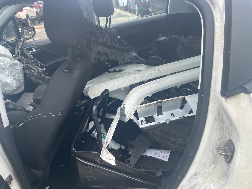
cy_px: 94
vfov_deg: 53.1
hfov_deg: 67.3
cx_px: 126
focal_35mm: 26
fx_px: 189
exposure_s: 1/647
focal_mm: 4.2
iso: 32
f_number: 1.6
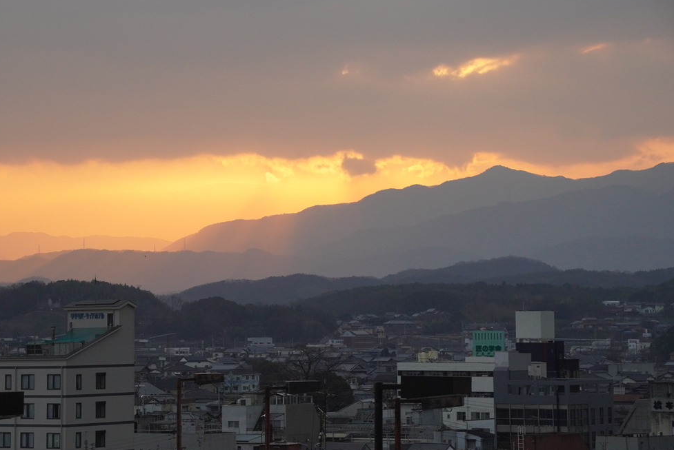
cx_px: 283
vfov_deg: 10.6
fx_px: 2417
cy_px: 228
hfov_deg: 15.9
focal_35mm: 129
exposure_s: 1/500
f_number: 5.6
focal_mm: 70
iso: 800
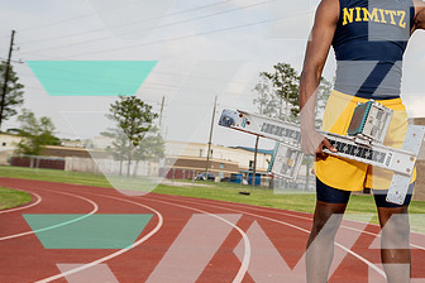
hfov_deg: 33.9
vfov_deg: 23.8
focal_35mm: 57
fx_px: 673
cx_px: 348
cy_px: 128
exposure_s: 1/250
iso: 100
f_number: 5
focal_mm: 33
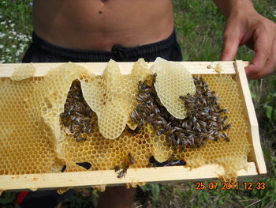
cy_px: 104
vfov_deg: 35.2
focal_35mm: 41
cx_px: 138
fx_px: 327
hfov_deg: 45.7
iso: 80
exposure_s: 1/640
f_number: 5.5
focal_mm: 6.72
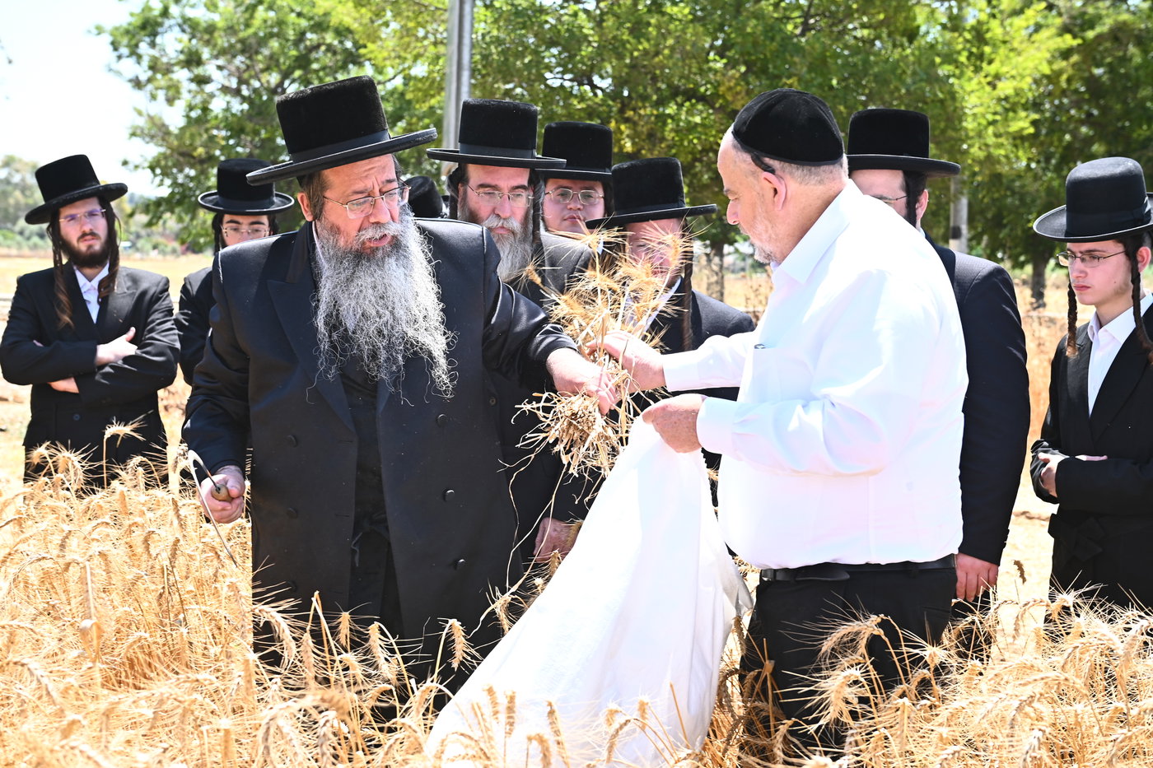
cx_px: 576
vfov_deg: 24.2
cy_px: 384
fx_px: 1793
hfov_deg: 35.6
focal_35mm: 56
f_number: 5.6
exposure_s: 1/200
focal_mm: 56
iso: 160
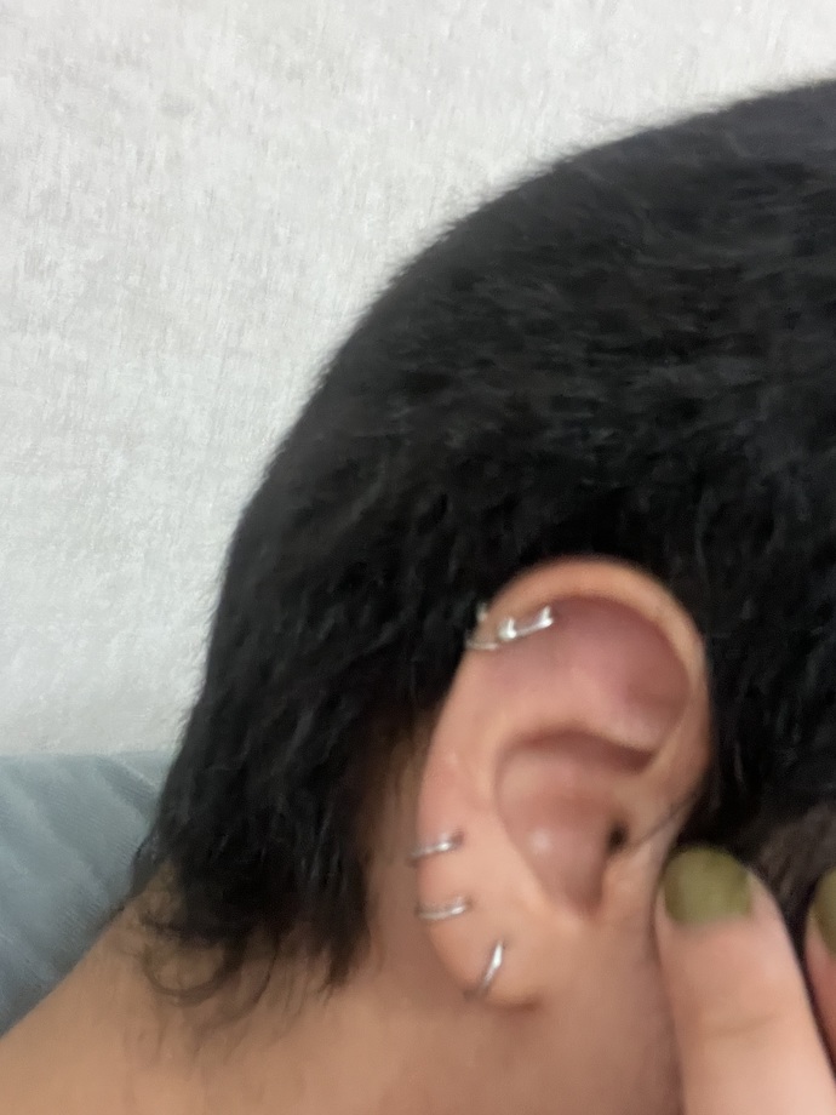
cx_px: 418
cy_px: 558
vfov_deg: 60.0
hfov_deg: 46.8
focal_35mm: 30
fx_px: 966
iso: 800
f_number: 2.2
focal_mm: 2.71
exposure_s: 1/20
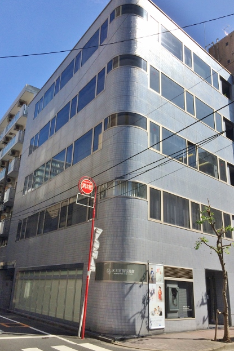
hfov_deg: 42.3
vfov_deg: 60.3
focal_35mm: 31
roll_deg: -0.4
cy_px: 176
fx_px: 302
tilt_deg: +17.8
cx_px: 116
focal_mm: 4.15
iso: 32
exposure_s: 1/2564
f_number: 2.2
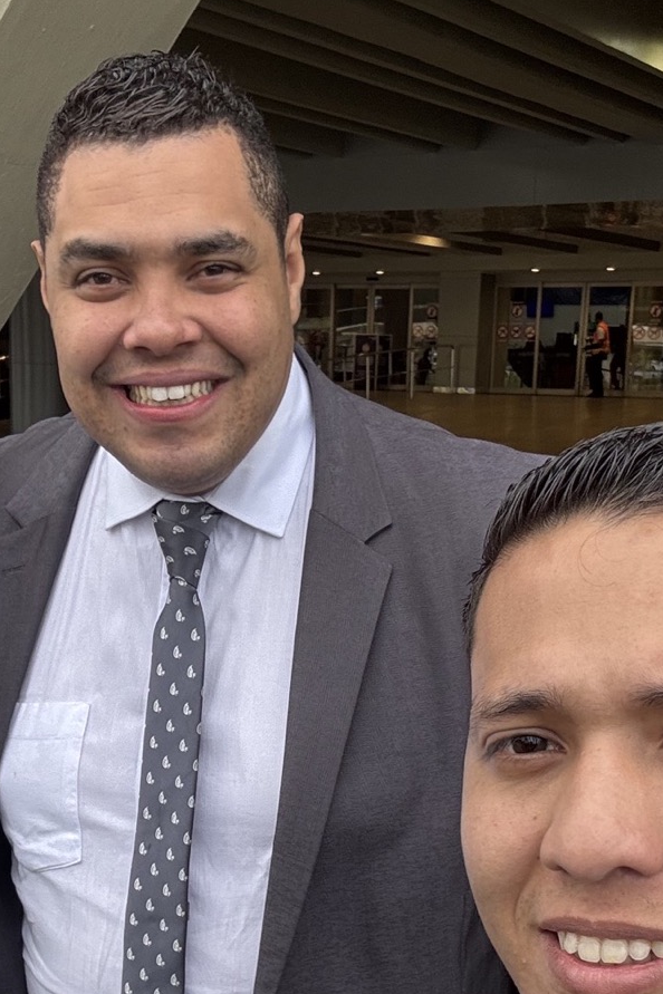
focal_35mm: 56
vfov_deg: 35.1
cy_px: 702
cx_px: 272
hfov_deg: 24.2
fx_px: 1547
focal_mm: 2.69
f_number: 1.9
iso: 20
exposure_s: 1/140
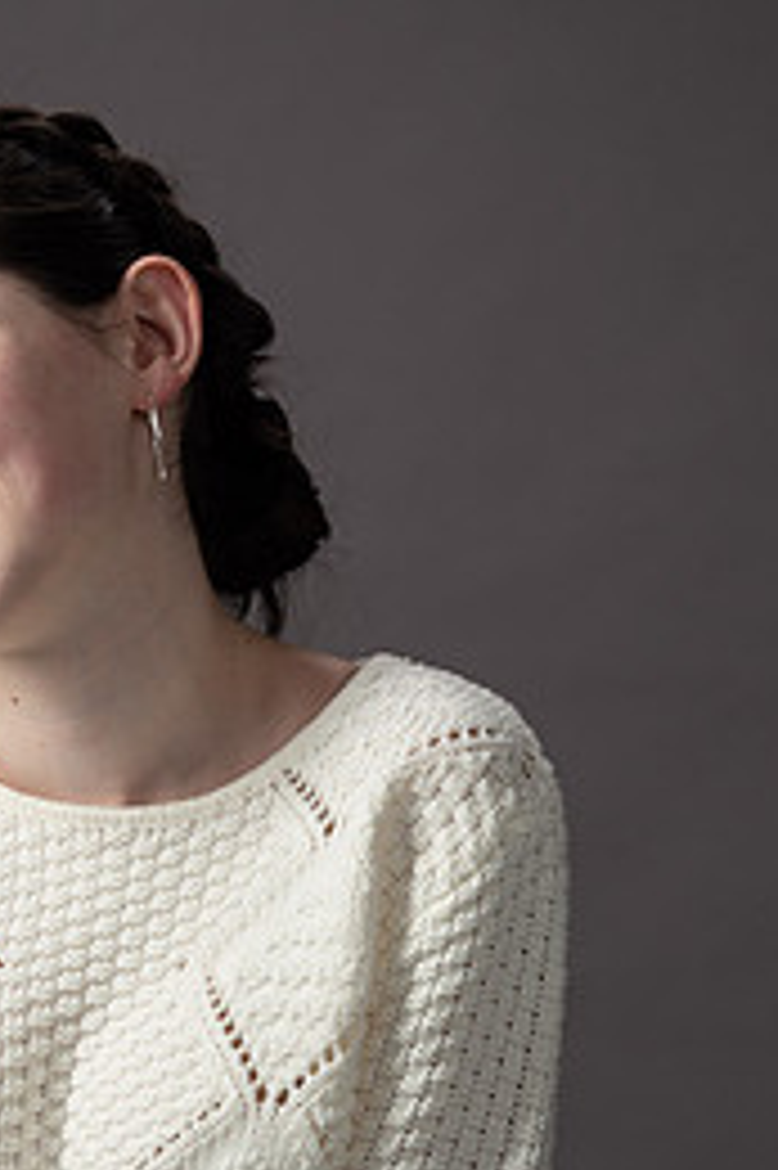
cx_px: -493
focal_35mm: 179
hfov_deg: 7.5
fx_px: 5810
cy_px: 652
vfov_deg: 11.5
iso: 100
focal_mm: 70
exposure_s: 1/160
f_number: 6.3
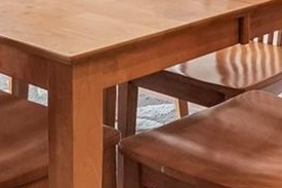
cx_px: 183
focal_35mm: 96
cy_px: -174
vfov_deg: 12.7
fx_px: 751
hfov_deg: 21.2
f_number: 8
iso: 320
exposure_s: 1/30
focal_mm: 11
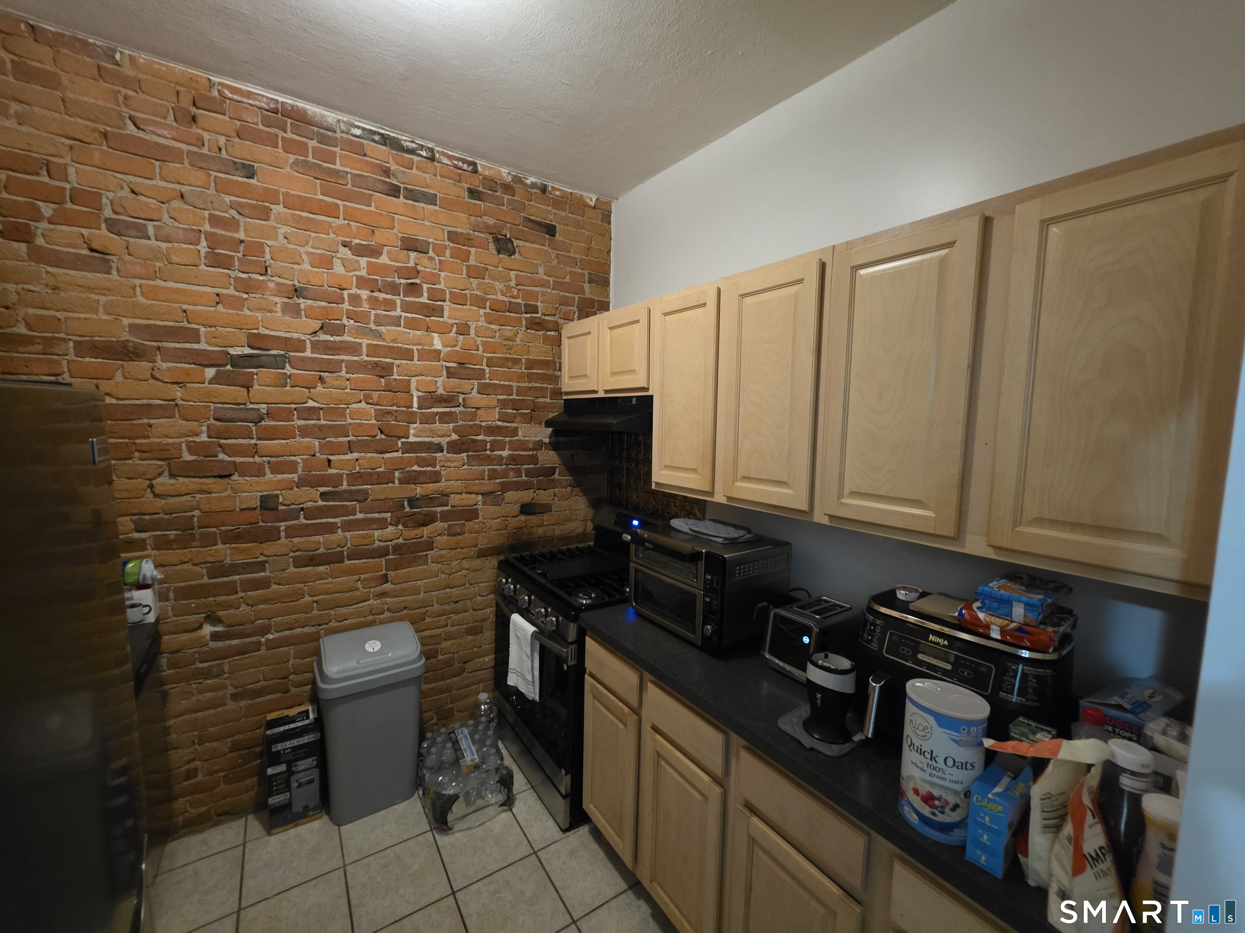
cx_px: 622
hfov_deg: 106.2
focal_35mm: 13
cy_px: 466
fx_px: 468
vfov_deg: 89.9
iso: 800
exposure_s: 1/24
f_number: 1.9
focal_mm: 2.2
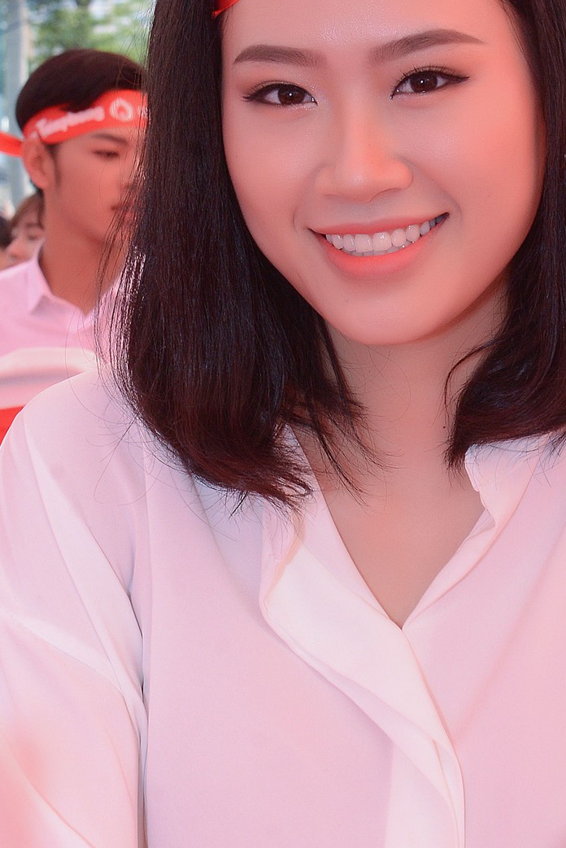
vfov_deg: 14.8
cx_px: 424
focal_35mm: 138
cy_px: 203
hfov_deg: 9.9
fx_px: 3250
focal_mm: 48
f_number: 9
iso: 800
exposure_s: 1/160
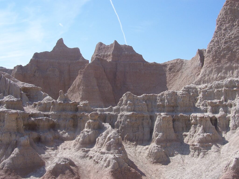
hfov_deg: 44.8
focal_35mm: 42
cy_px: 90
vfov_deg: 34.3
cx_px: 120
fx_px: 290
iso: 80
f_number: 5.6
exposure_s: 1/500
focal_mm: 7
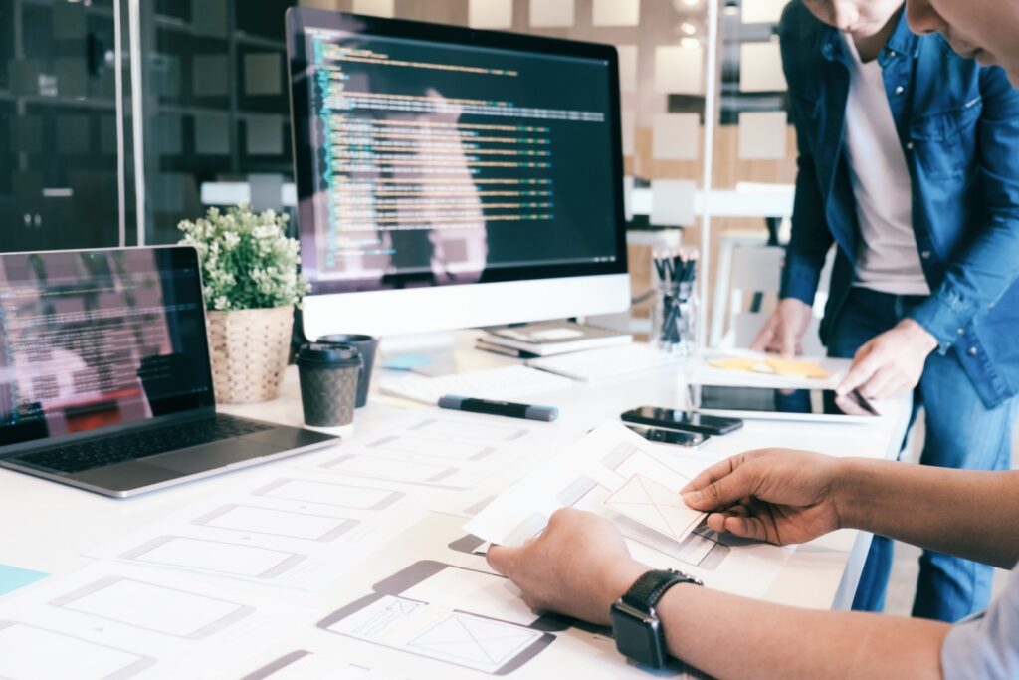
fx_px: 1132
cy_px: 340
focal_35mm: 40
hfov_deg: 48.5
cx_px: 510
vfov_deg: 33.4
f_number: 3.2
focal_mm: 26.5
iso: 640
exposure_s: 1/125
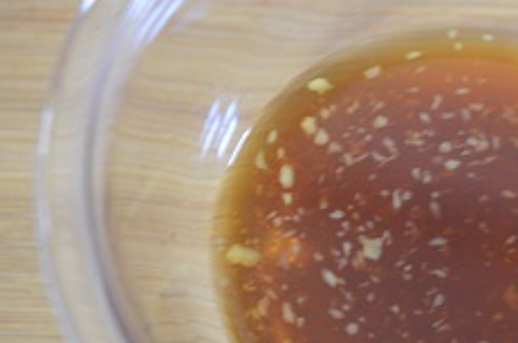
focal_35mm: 104
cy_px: 237
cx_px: 446
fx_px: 1493
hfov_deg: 19.4
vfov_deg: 13.1
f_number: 3
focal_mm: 40
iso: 100
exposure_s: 1/1.3
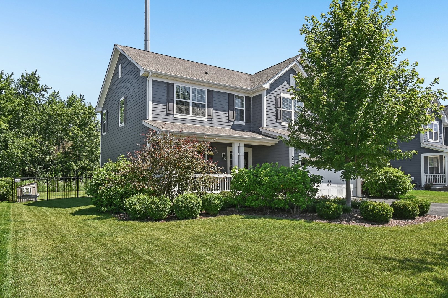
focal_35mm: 24
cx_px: 224
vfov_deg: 53.1
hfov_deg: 73.7
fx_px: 299
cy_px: 149
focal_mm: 16
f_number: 8
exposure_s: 1/125
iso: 100
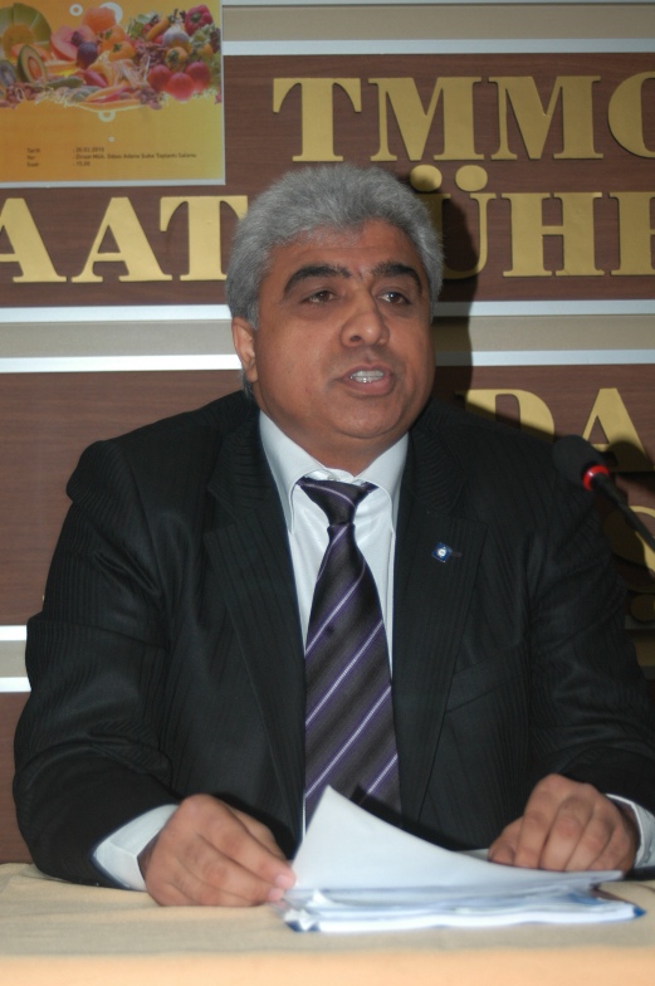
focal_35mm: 84
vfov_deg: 24.2
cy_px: 493
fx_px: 2297
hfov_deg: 16.2
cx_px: 328
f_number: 5
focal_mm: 56
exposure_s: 1/60
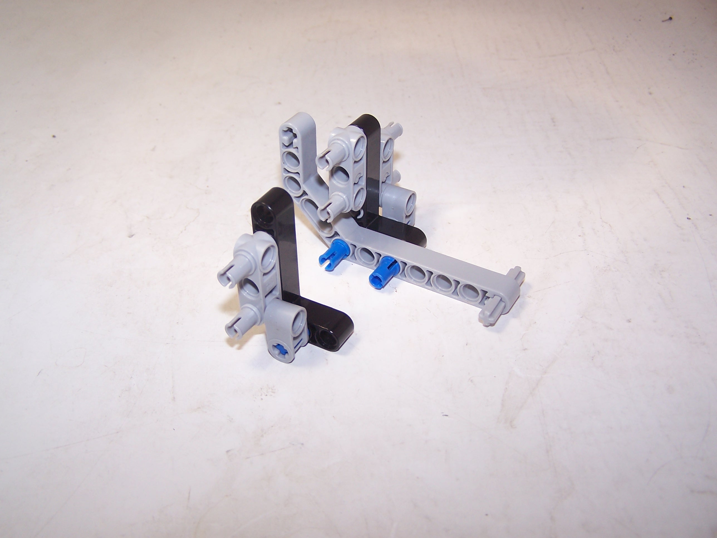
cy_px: 269
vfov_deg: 37.7
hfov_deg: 49.0
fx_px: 787
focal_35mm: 38
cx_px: 358
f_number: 2.8
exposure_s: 1/125
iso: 80
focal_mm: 6.3
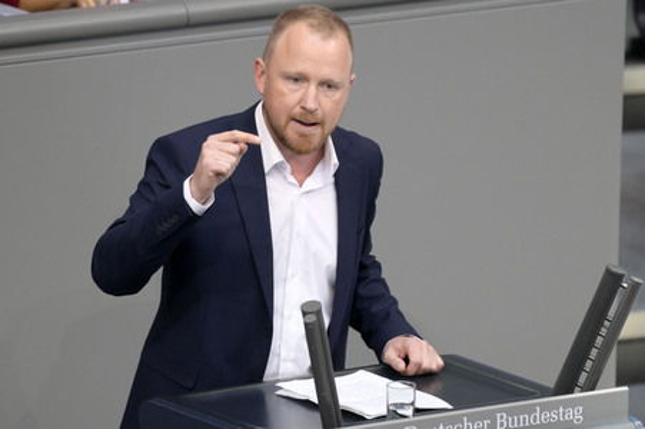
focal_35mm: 410
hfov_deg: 5.0
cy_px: 214
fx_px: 7340
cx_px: 322
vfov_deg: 3.3
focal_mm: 410
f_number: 5.6
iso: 8000
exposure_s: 1/320
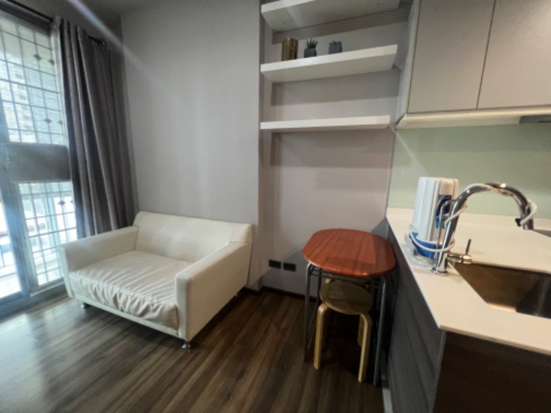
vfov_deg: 89.9
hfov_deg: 106.2
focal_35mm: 13
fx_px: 207
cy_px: 206
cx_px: 276
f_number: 1.8
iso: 400
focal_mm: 1.57
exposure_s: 1/50
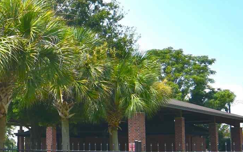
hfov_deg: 25.6
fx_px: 492
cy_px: 88
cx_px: -26
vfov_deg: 17.5
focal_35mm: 74
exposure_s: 1/250
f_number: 7.1
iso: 100
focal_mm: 11
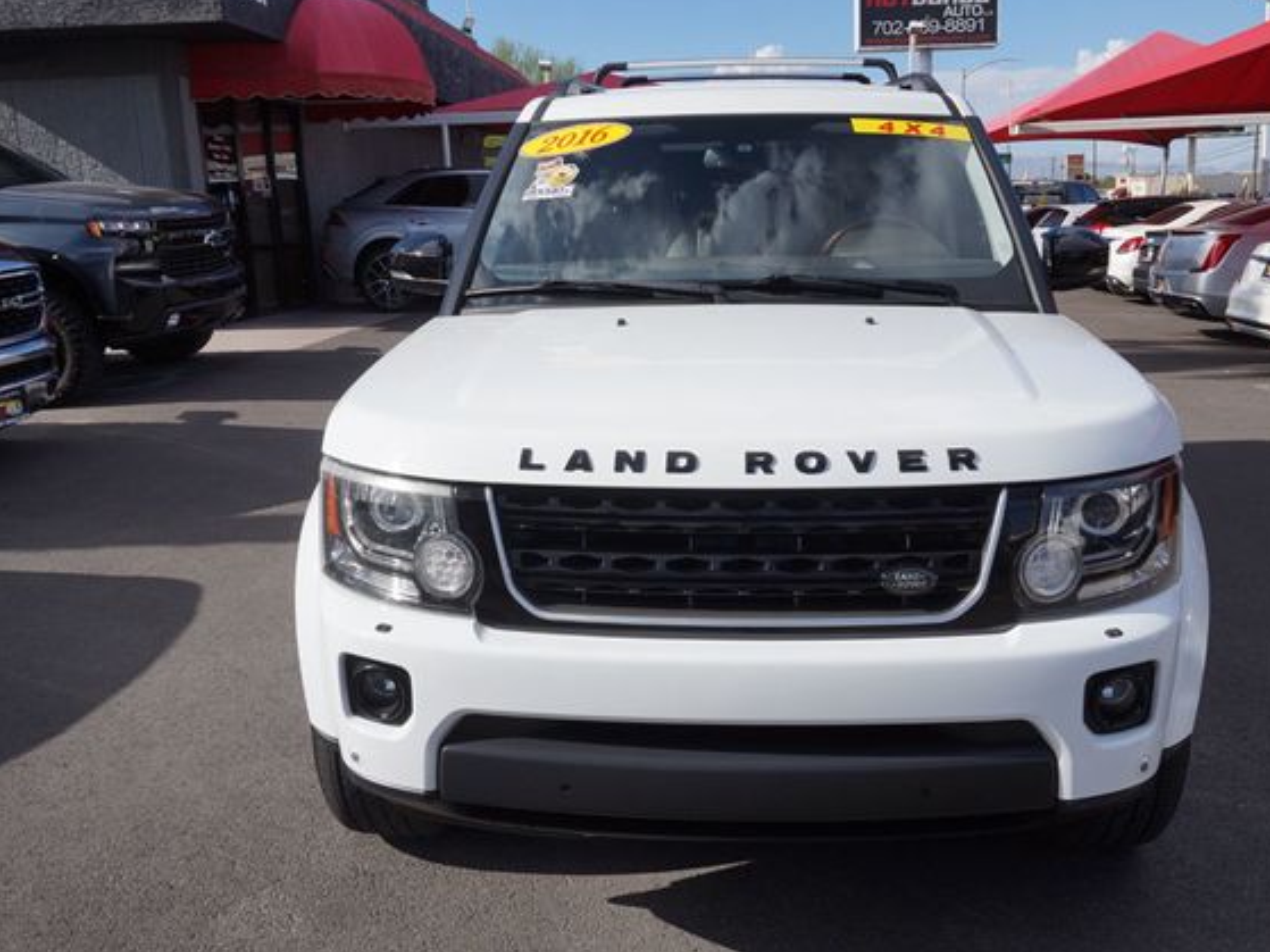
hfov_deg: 55.3
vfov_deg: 42.9
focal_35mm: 33
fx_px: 1210
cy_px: 473
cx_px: 684
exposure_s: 1/250
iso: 100
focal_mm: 20
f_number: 9
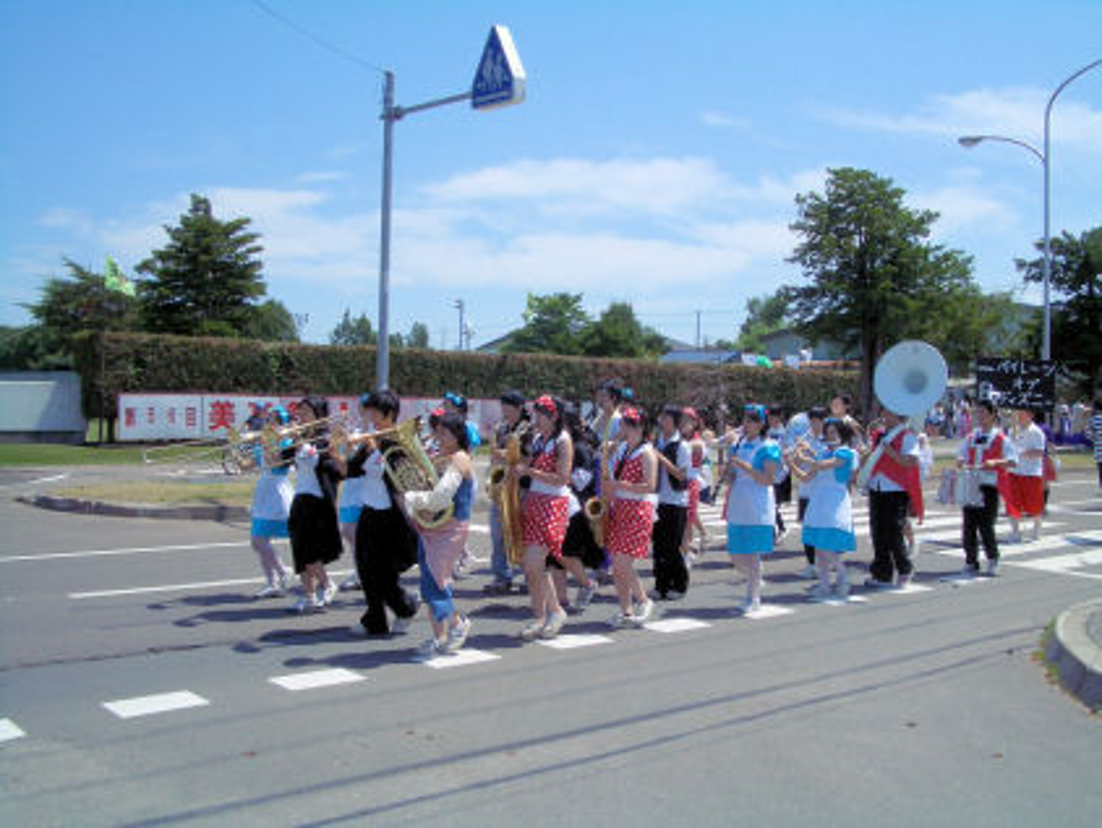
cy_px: 414
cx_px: 551
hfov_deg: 45.8
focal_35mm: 41
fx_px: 1306
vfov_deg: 35.2
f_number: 4.6
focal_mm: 6.8
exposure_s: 1/800
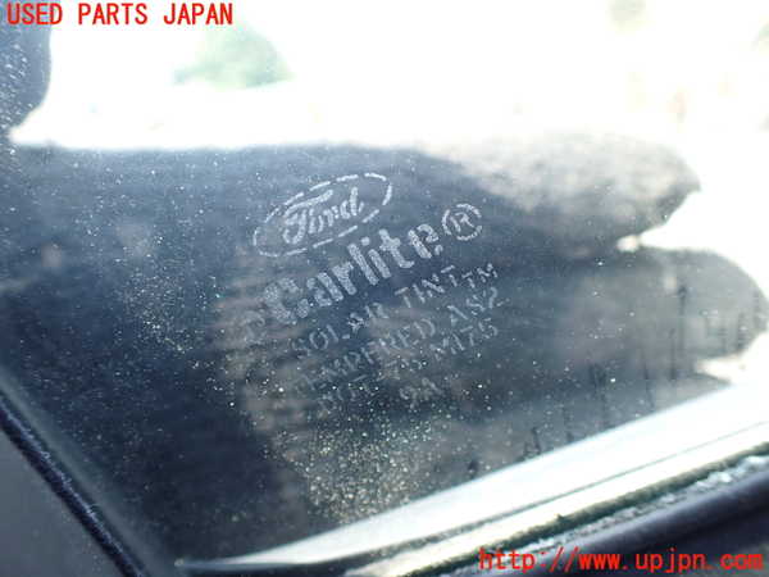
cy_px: 288
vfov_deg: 46.8
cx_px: 384
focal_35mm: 30
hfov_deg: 60.0
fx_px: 666
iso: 160
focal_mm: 5.4
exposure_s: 1/125
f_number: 2.3
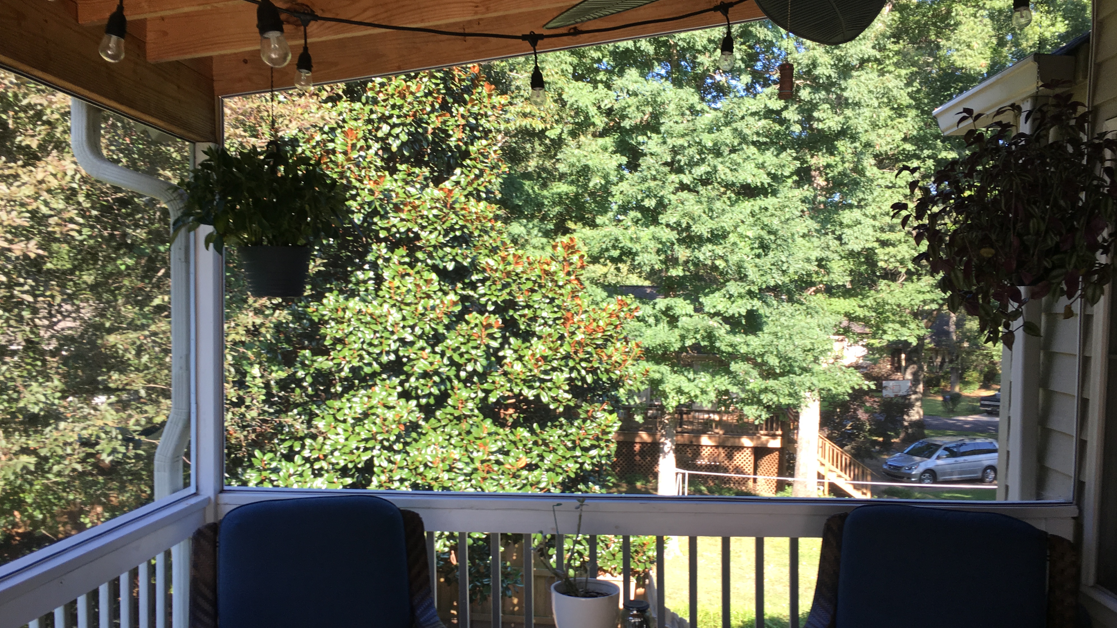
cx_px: 561
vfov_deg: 36.6
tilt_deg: -2.1
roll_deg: -0.9
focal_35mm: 32
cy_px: 364
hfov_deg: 61.0
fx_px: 948
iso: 25
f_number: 2.2
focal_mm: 4.15
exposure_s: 1/125
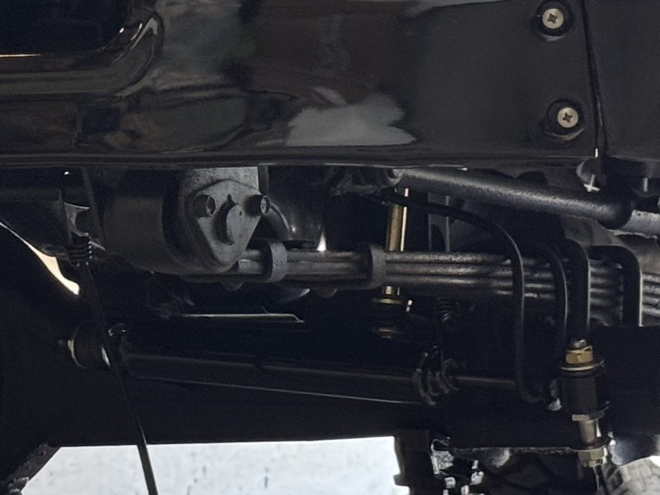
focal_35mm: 176
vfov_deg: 8.4
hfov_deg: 11.2
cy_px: 324
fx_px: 3356
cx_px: 127
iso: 250
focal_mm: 6.76
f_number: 1.78
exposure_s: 1/60
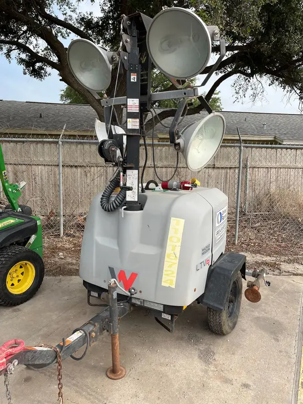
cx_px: 152
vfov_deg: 67.3
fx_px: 303
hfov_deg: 53.1
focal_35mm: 26
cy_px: 202
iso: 50
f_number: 1.6
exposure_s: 1/1212
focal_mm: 5.1
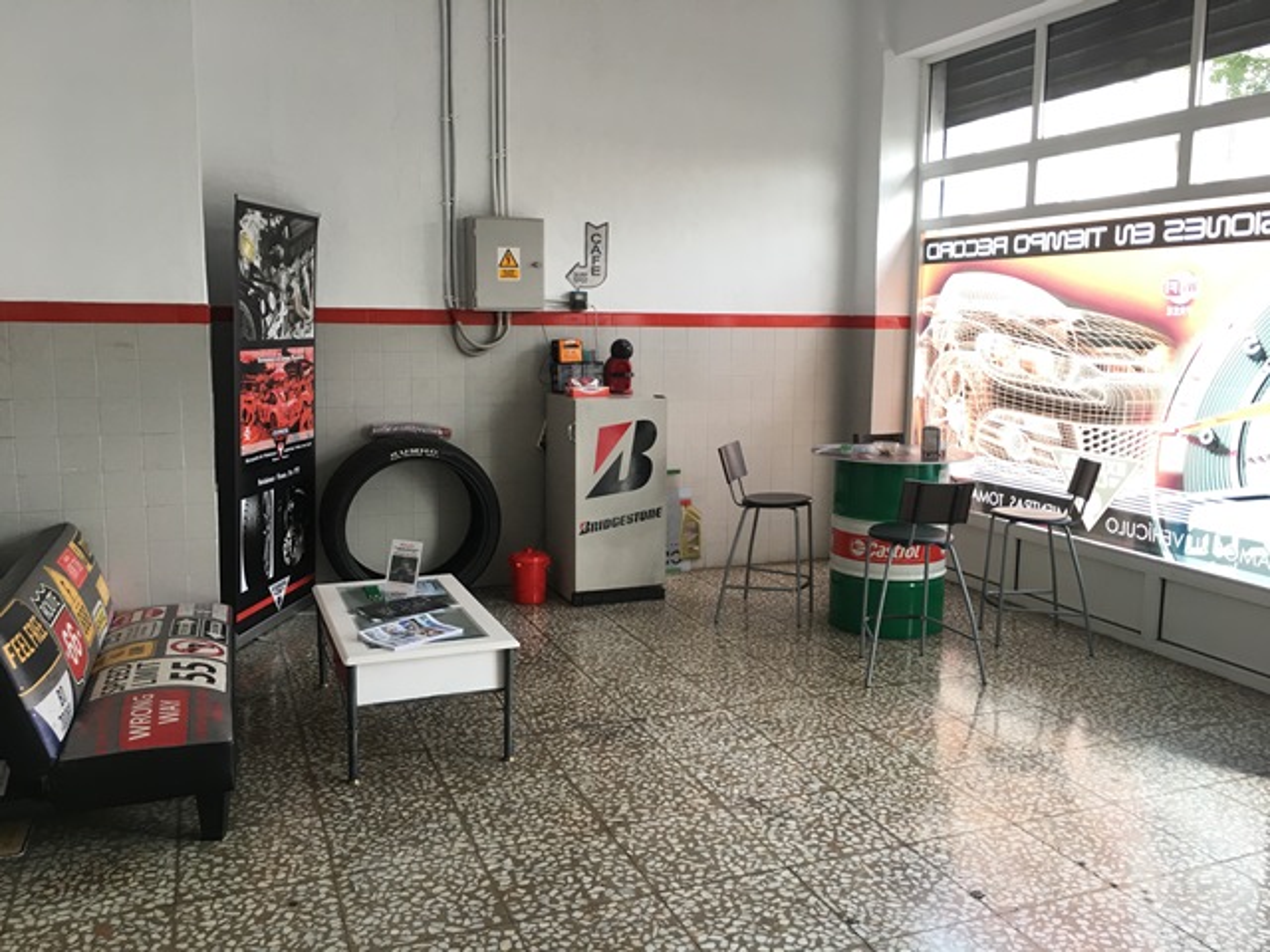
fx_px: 1064
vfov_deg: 48.2
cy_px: 476
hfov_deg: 61.7
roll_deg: -1.0
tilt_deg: -6.6
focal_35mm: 29
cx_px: 635
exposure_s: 1/33
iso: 32
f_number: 2.2
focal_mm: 4.15
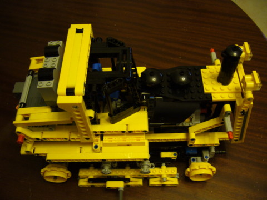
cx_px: 134
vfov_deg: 40.7
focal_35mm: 35
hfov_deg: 52.6
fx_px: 270
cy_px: 100
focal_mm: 5.8
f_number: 2.8
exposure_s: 1/8
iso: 200
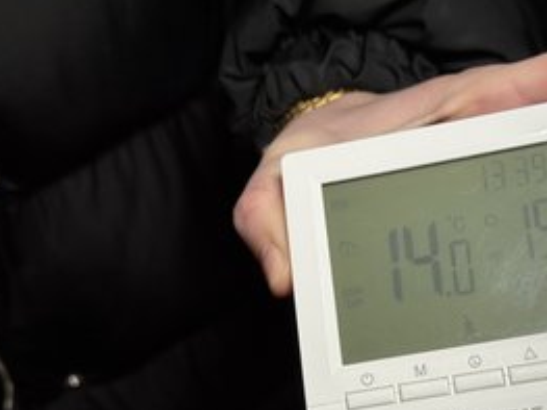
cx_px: 335
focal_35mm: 73
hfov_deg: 26.6
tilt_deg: -56.5
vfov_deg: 20.1
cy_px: 287
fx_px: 1153
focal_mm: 6.76
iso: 64
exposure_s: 1/121
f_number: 1.78
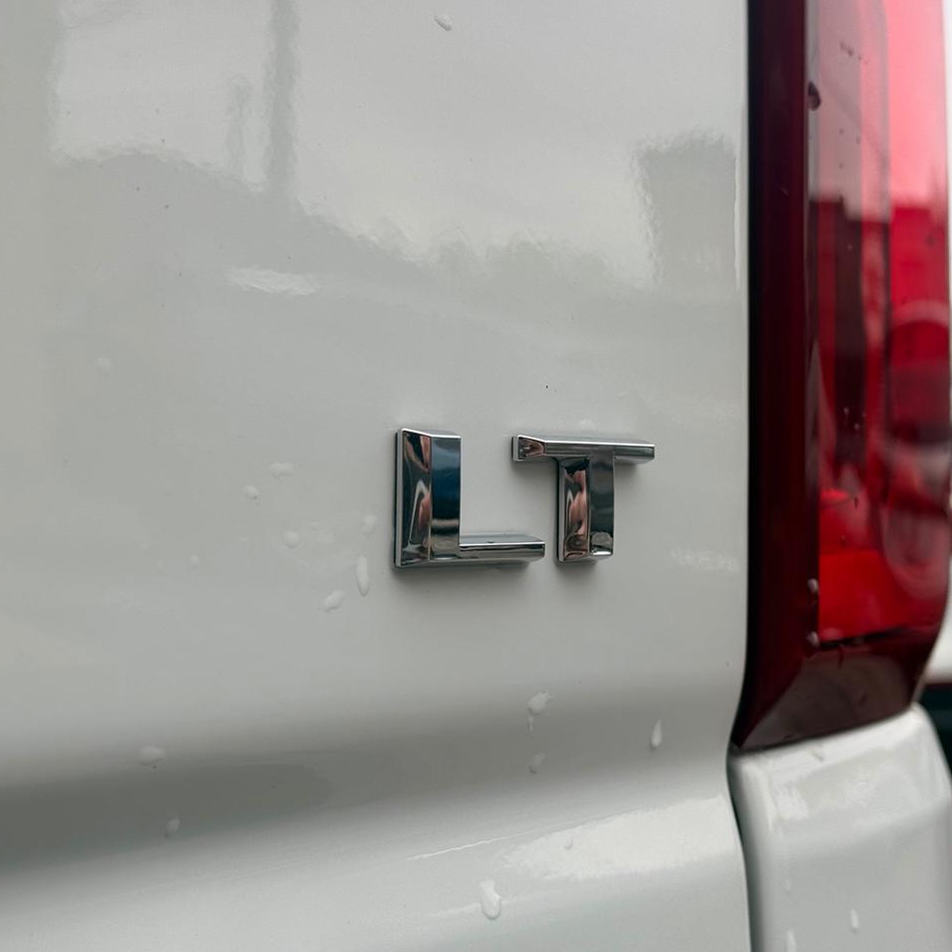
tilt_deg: +2.2
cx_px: 501
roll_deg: +0.7
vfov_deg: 30.0
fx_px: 1774
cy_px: 477
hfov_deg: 30.0
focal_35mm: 57
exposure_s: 1/3704
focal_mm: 6.76
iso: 64
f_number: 1.78
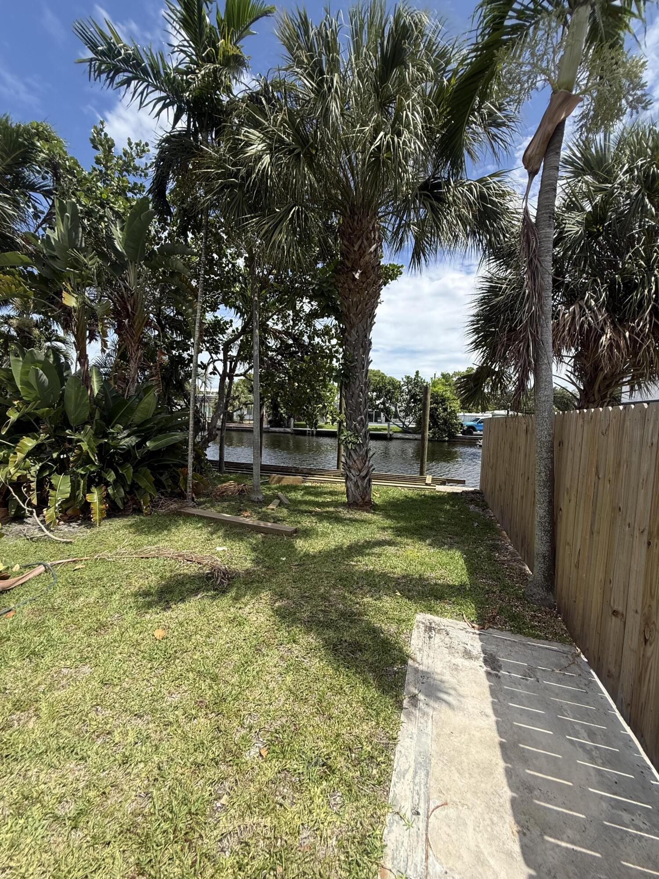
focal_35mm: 14
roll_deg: -1.1
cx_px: 330
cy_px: 440
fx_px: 355
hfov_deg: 85.7
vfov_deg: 102.1
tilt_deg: -2.5
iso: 64
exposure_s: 1/1745
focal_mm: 2.22
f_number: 2.2
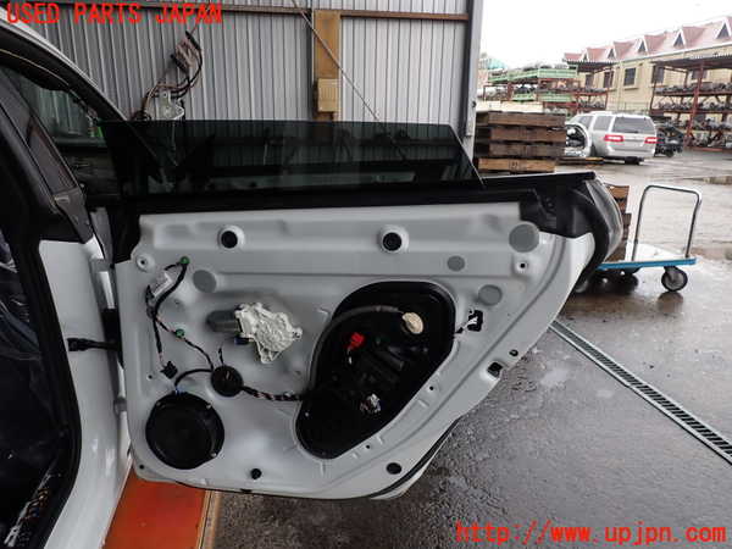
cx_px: 366
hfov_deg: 69.4
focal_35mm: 25
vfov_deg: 54.9
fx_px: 529
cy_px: 274
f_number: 2.8
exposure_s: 1/320
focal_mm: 4.5
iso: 100
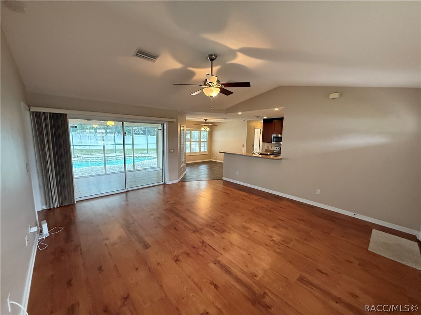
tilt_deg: -6.7
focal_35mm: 14
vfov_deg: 85.7
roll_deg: -1.2
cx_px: 210
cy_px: 158
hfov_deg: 102.1
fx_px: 170
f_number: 2.2
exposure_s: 1/120
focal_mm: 2.22
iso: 640
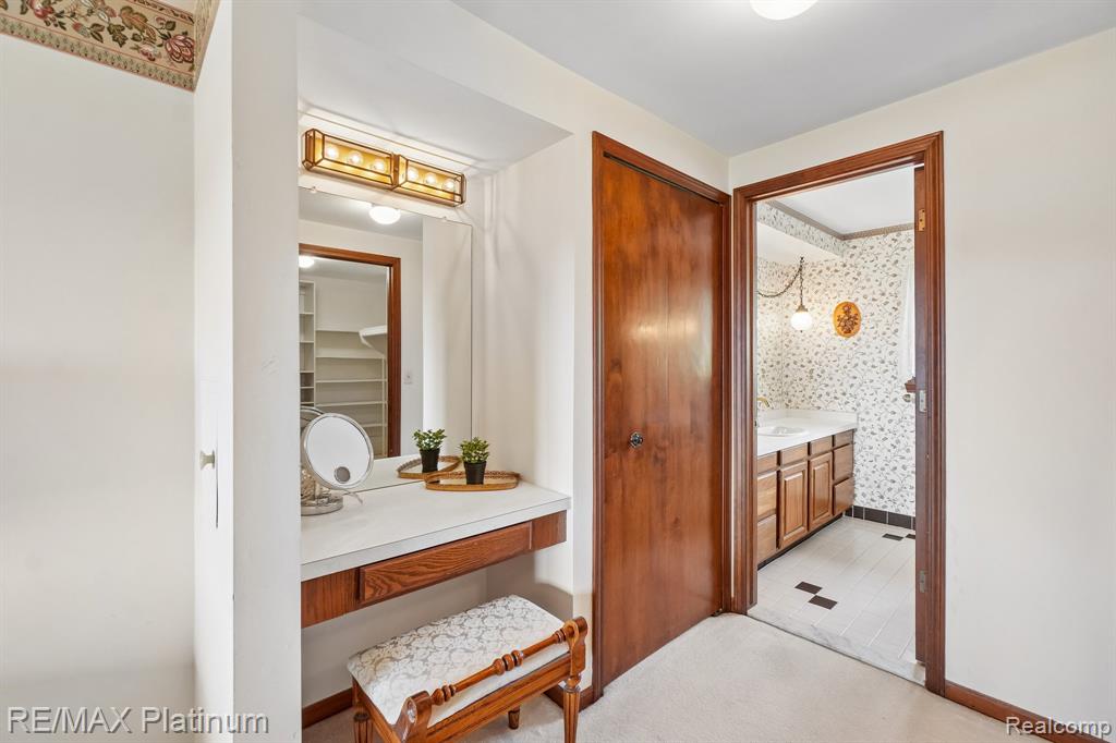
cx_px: 558
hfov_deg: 100.4
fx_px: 465
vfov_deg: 77.3
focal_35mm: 15
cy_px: 372
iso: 400
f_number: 8
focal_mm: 10
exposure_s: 1/15
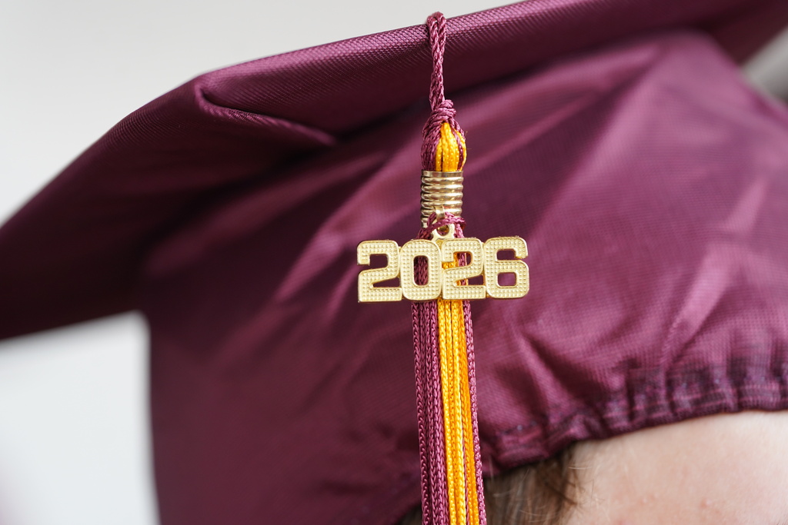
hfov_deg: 10.3
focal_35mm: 200
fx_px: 4378
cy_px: 262
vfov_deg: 6.9
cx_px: 394
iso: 1000
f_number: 4
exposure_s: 1/250
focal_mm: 200
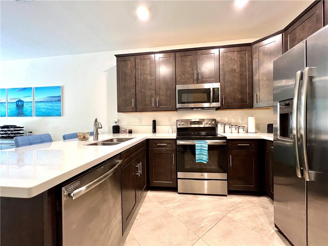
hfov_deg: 106.2
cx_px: 164
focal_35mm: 13
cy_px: 123
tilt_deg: +0.1
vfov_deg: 89.9
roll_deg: +1.4
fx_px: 123
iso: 250
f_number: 1.8
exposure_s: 1/60
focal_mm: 1.57
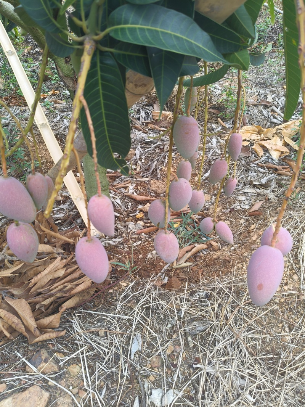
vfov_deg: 67.3
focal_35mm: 26
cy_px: 204
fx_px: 306
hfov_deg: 53.1
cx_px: 152
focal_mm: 4.84
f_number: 1.8
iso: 80
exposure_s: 1/354
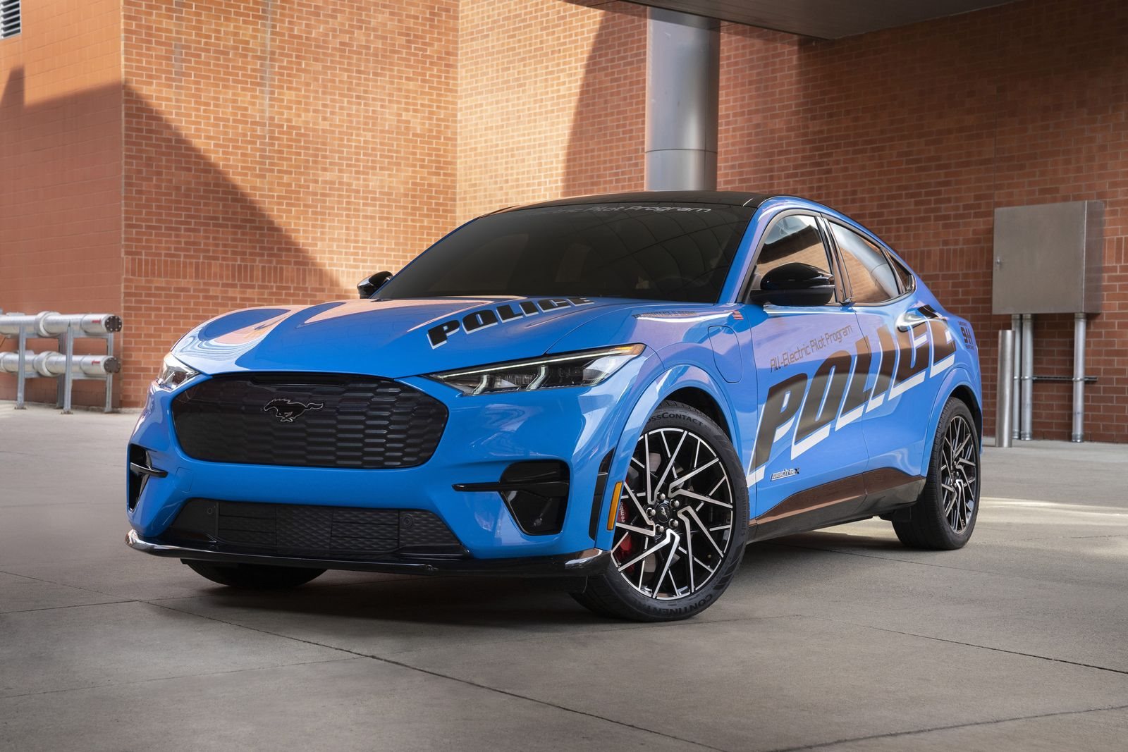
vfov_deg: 23.4
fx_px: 1817
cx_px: 564
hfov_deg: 34.5
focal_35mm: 58
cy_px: 376
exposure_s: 1/250
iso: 800
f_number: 7.1
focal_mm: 58
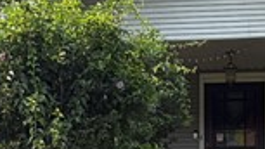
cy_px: 338
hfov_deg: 11.3
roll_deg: +0.1
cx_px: 223
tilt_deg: +1.7
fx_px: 1335
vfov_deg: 6.1
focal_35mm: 190
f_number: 1.6
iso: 64
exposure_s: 1/1001
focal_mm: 5.96
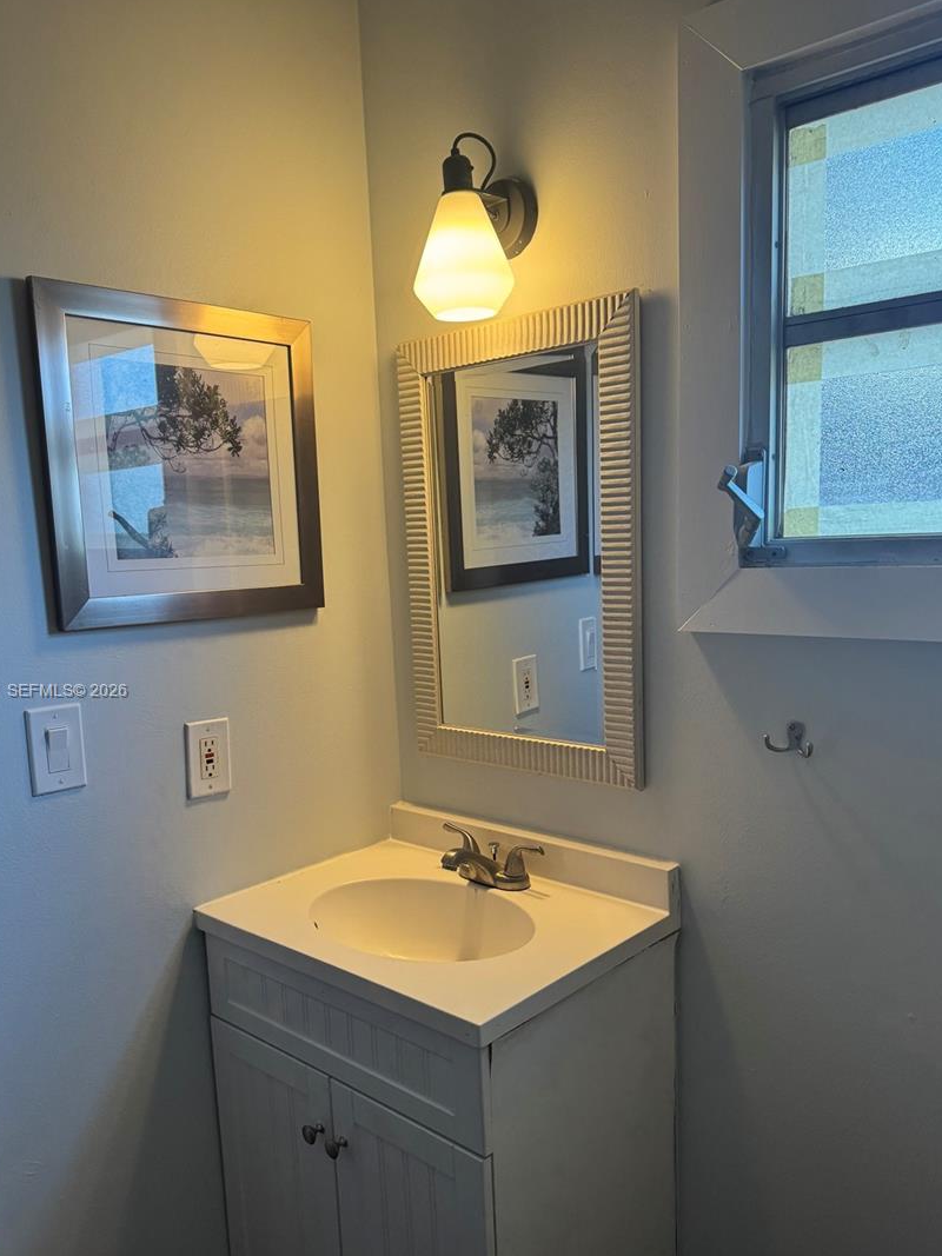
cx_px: 439
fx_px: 980
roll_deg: +2.8
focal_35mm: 27
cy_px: 692
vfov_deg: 65.2
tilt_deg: -6.9
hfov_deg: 51.3
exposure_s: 1/120
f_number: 1.78
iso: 200
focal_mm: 6.76
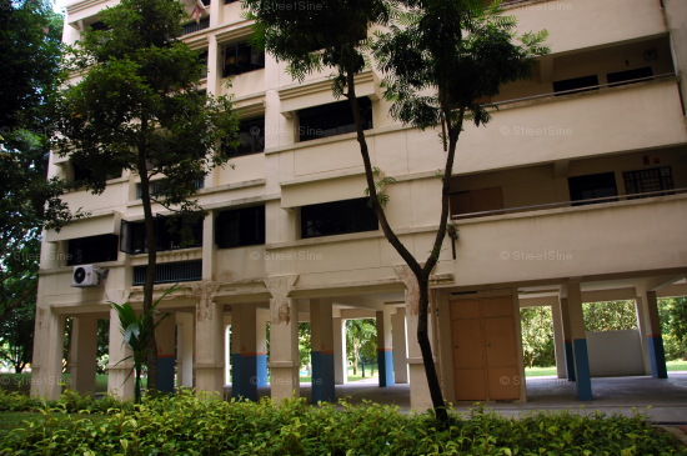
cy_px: 228
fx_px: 514
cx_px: 344
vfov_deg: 47.8
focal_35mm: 27
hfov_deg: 67.5
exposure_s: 1/200
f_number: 3.5
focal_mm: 18
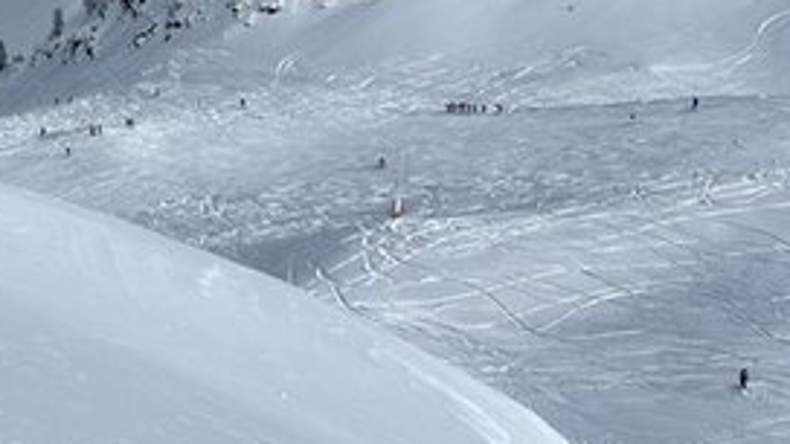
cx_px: -142
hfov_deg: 26.1
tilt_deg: -10.2
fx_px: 1529
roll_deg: +0.3
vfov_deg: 15.4
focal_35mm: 73
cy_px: -193
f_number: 1.5
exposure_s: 1/16393
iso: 50
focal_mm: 5.7
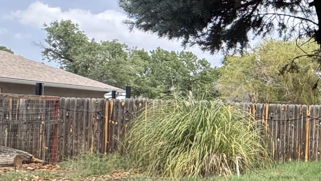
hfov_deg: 24.0
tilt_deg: +0.1
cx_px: 531
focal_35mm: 58
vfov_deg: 20.7
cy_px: 118
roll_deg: -1.5
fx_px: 494
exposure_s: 1/821
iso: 40
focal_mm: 2.22
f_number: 2.2
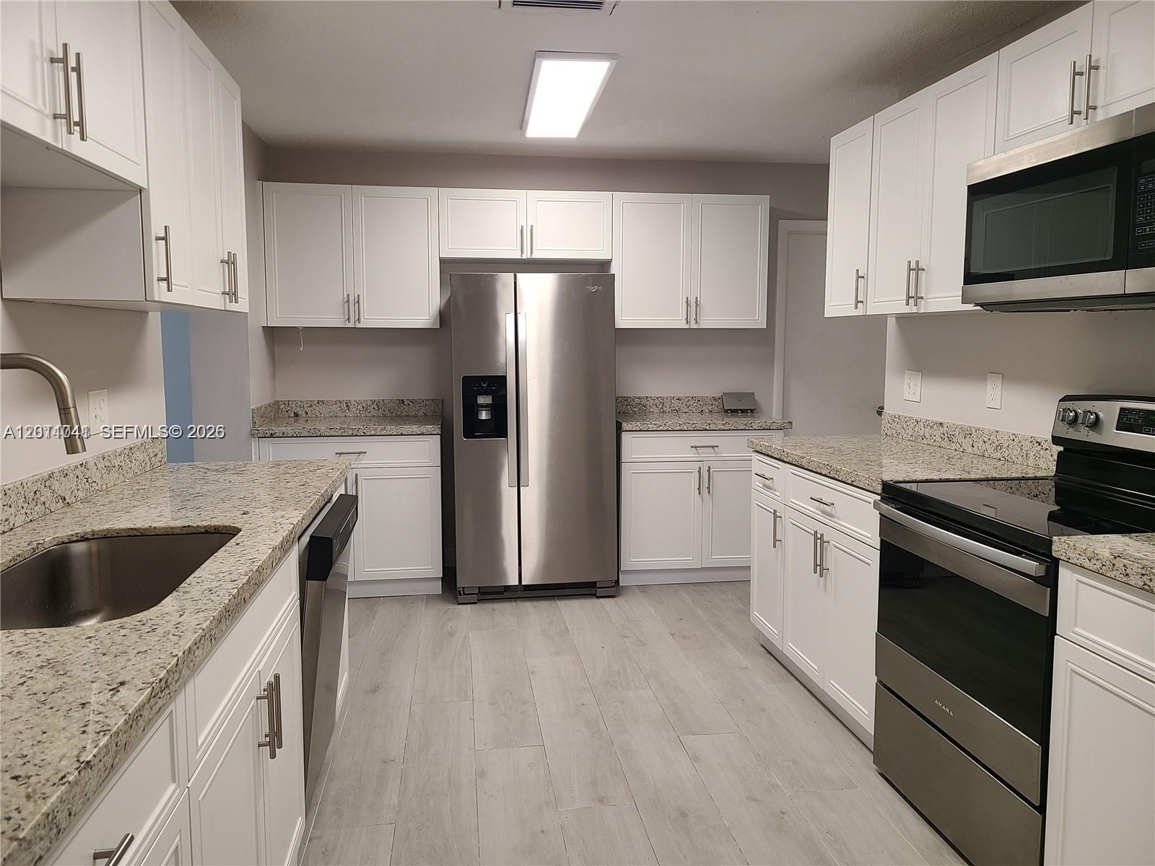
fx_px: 868
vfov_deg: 53.1
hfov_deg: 67.3
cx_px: 578
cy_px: 433
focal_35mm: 26
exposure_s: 1/60
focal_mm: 5.4
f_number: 1.8
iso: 64
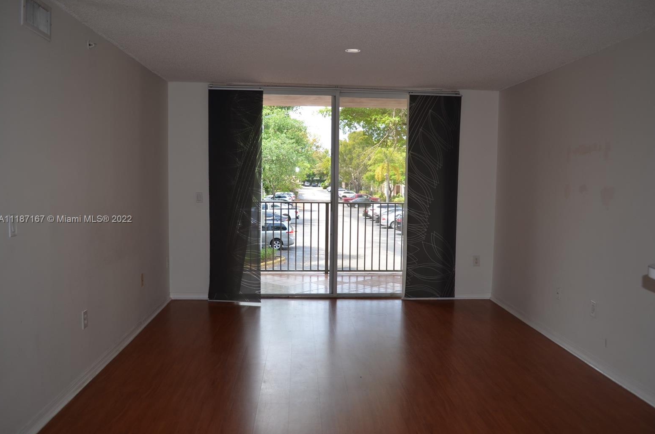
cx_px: 335
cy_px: 220
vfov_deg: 42.1
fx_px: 563
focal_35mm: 31
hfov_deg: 60.4
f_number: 3.8
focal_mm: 20
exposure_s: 1/200
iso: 140
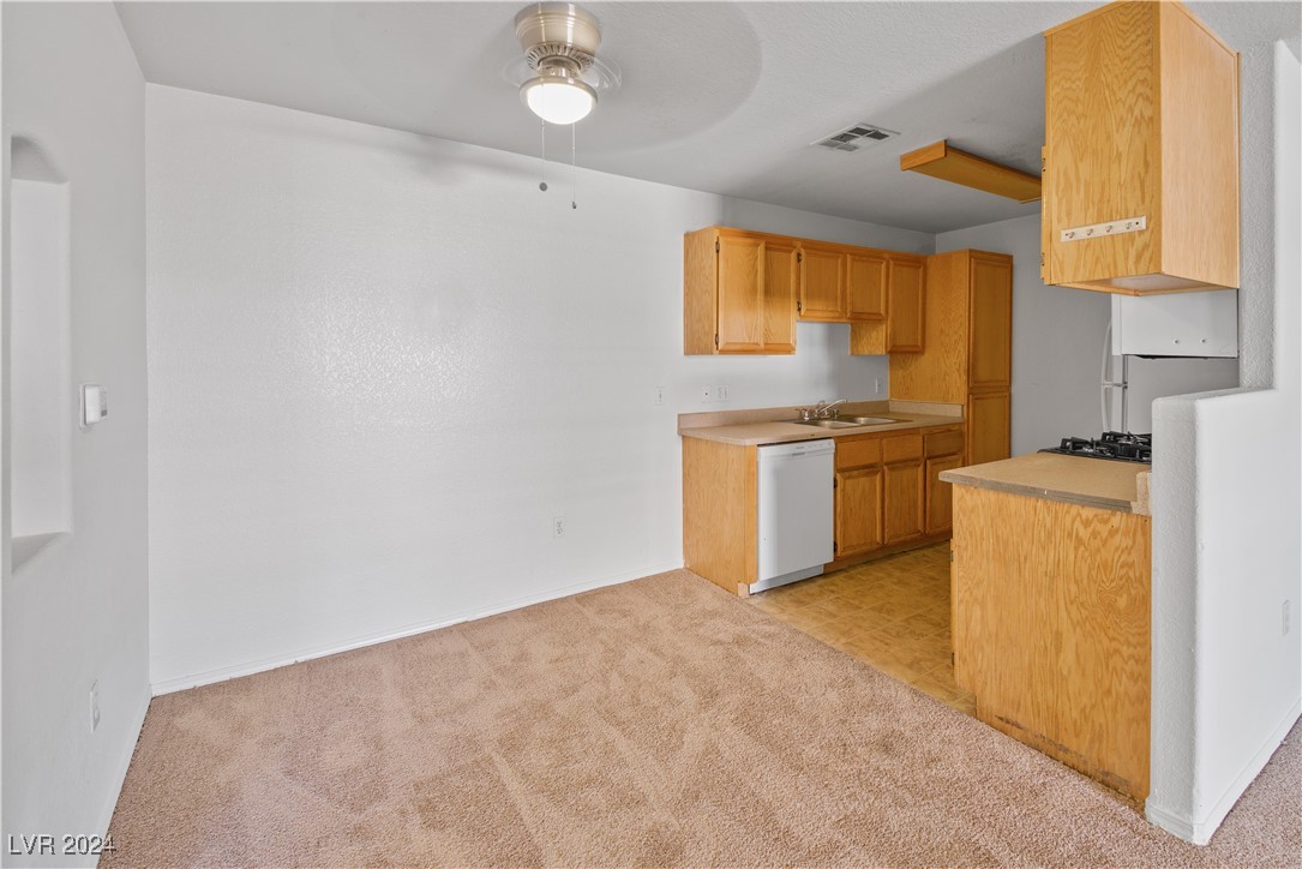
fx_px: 543
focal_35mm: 15
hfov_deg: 100.4
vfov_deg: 77.4
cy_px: 434
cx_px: 651
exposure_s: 1/1.25
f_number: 10
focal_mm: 15
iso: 250
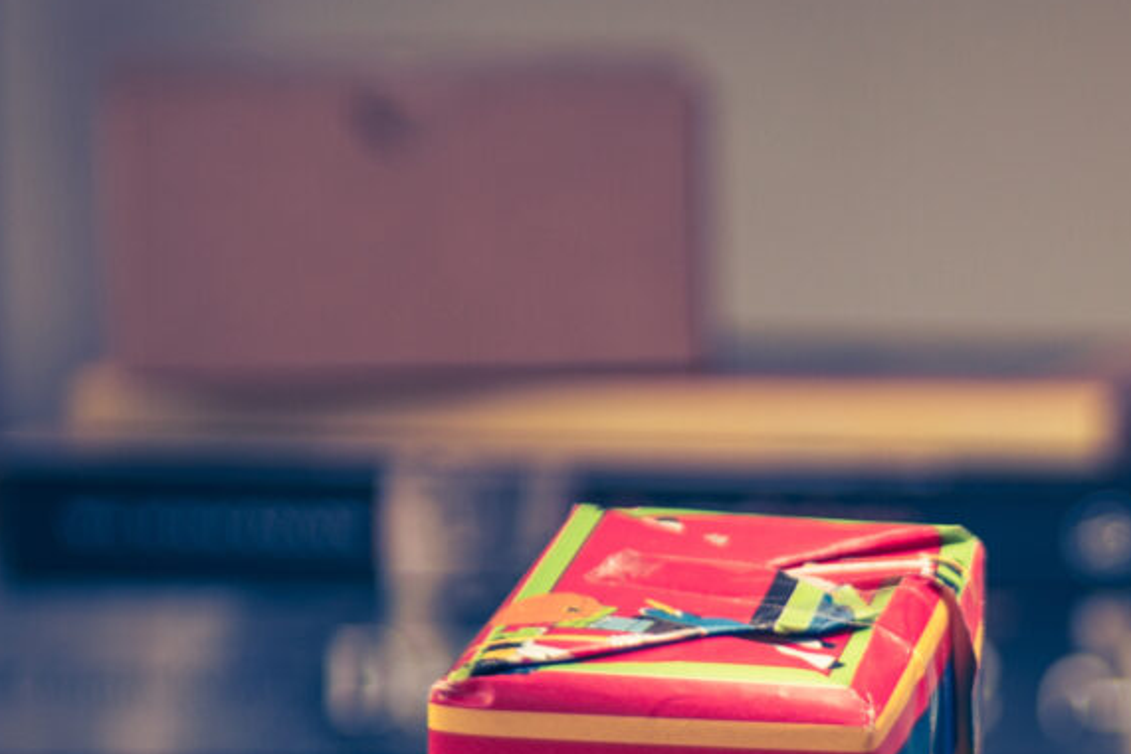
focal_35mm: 251
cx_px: 1541
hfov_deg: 8.1
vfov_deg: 5.4
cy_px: 1030
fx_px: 7887
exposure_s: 1/200
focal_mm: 56
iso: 100
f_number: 2.8
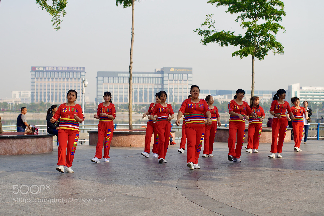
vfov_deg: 27.0
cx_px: 162
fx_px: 450
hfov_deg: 39.6
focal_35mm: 50
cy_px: 108
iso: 100
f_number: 4
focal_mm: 50
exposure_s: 1/800
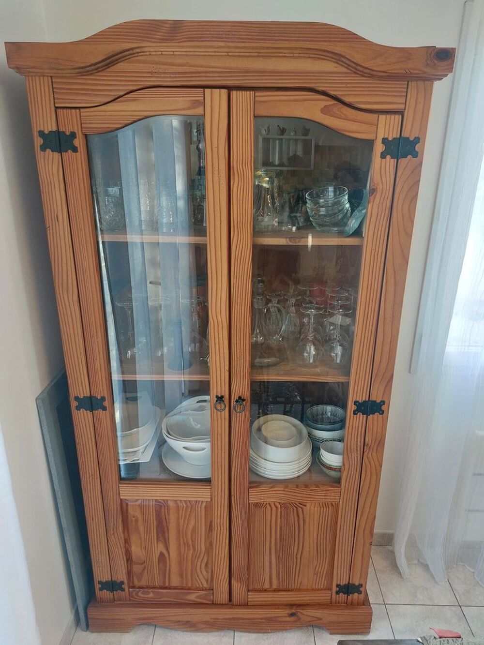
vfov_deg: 69.4
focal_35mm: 25
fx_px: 466
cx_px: 242
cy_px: 322
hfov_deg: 54.9
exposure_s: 1/50
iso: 200
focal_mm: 5.23
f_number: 1.8
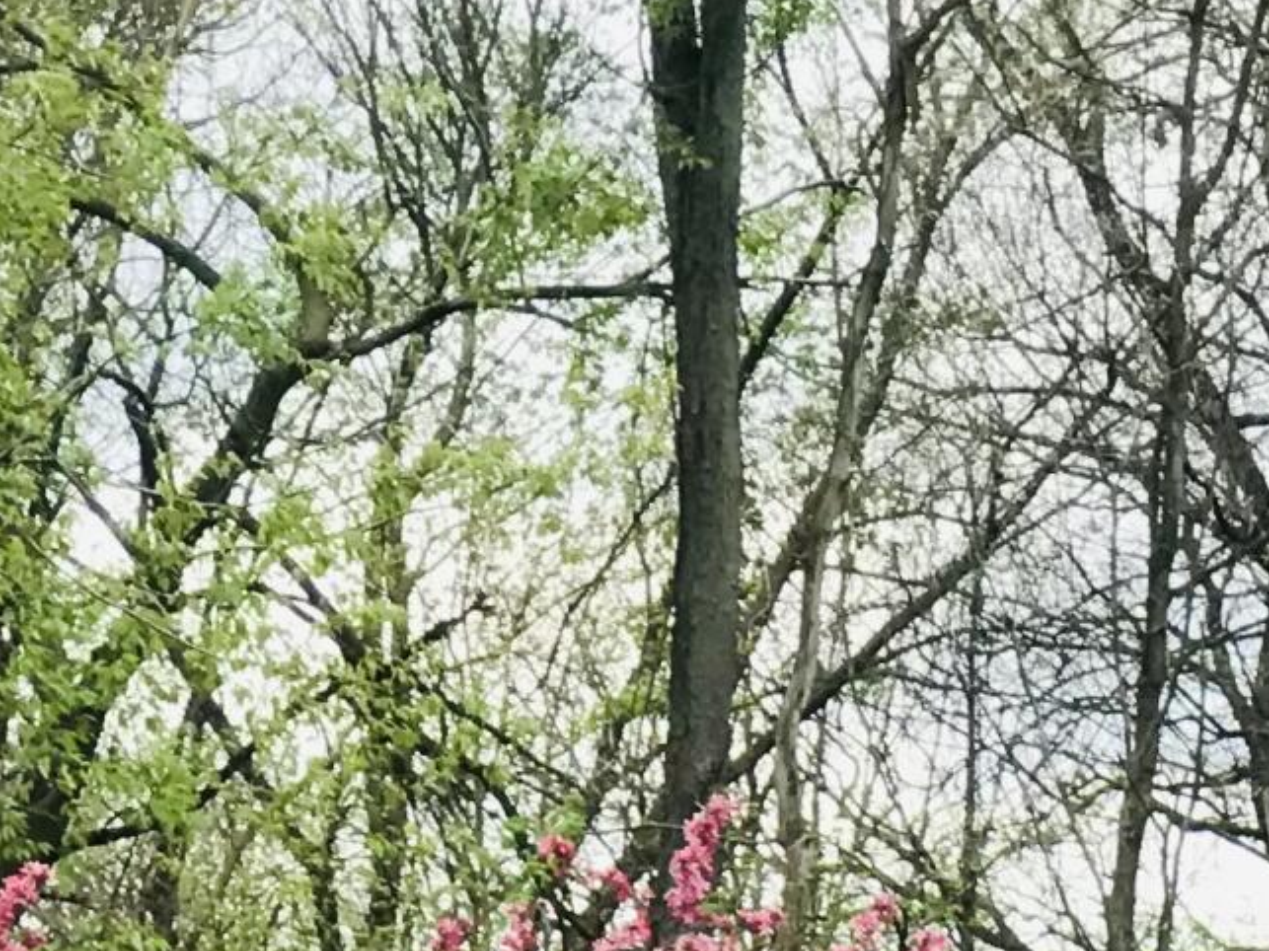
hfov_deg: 7.4
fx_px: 9750
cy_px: 2212
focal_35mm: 266
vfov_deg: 5.4
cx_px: 1504
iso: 20
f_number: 2.8
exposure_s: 1/197
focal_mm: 6.6
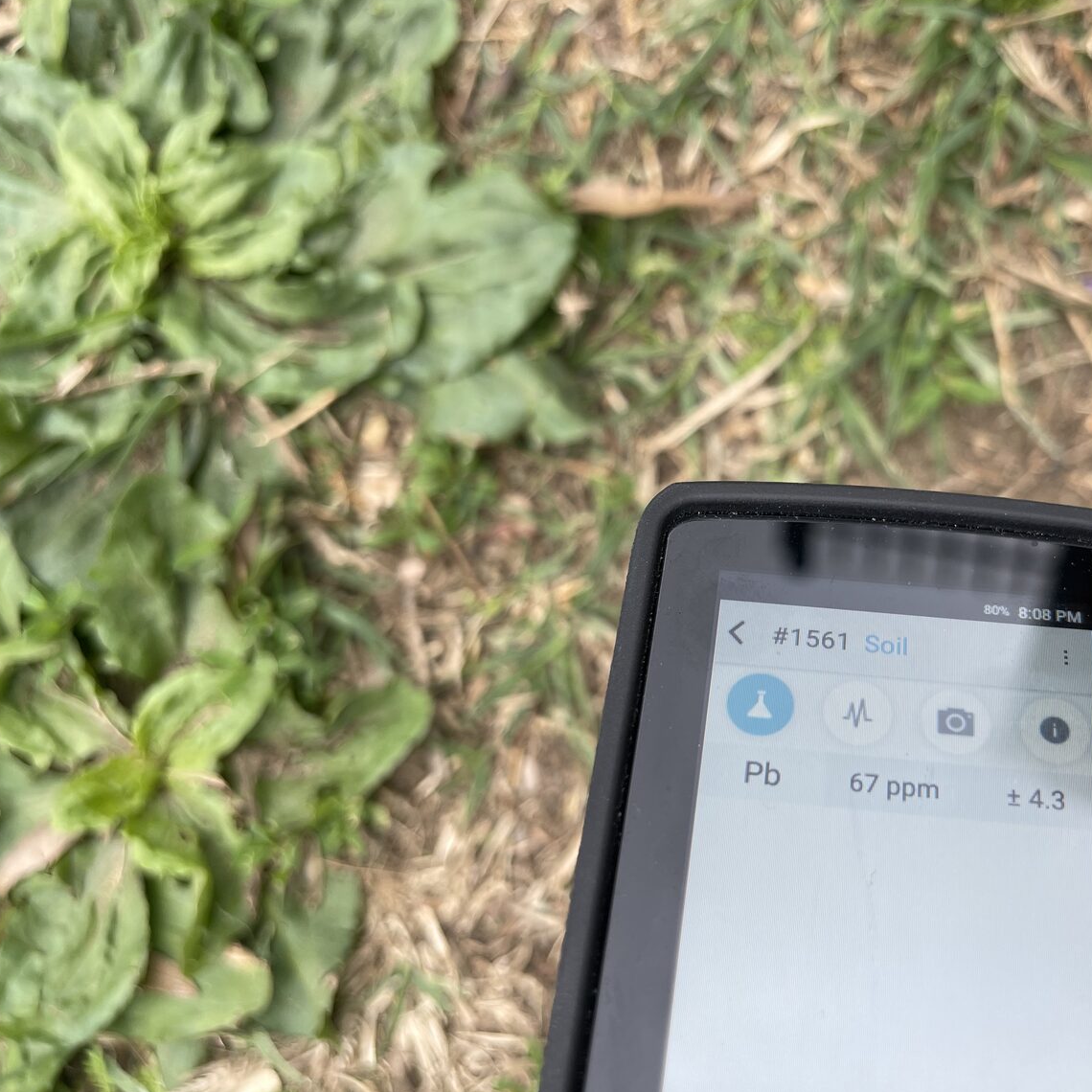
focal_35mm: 31
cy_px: 522
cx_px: 737
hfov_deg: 51.5
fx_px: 1106
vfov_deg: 52.5
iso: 32
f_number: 1.6
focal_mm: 5.1
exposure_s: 1/704
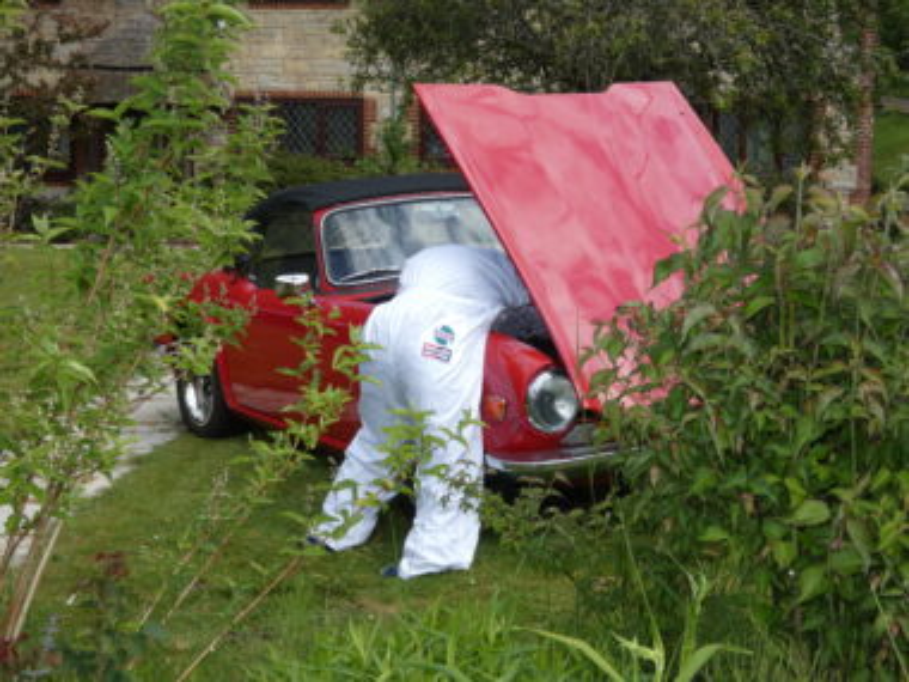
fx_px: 1392
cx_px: 454
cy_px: 341
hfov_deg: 36.2
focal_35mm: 53
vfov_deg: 27.5
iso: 80
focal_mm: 9.5
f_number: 3.9
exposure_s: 1/320
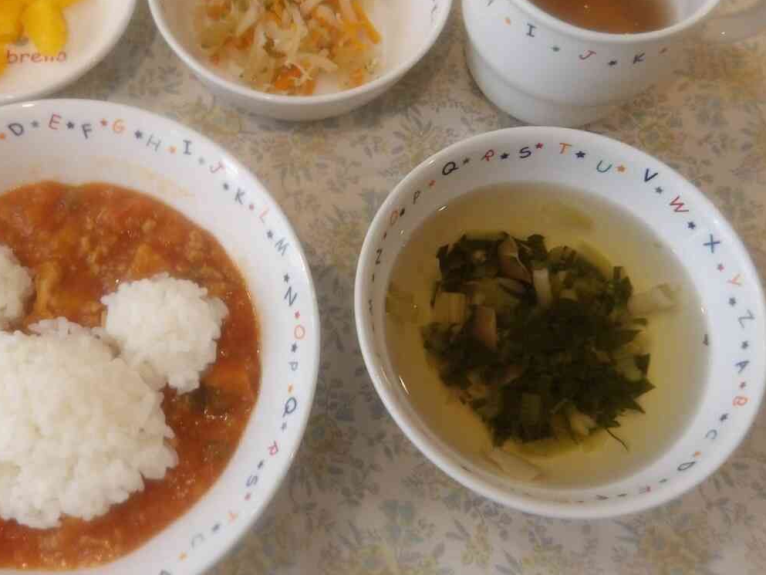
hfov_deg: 47.3
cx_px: 273
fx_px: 863
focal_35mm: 39
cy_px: 249
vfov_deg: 36.8
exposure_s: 1/27
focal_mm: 4.9
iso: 200
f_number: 3
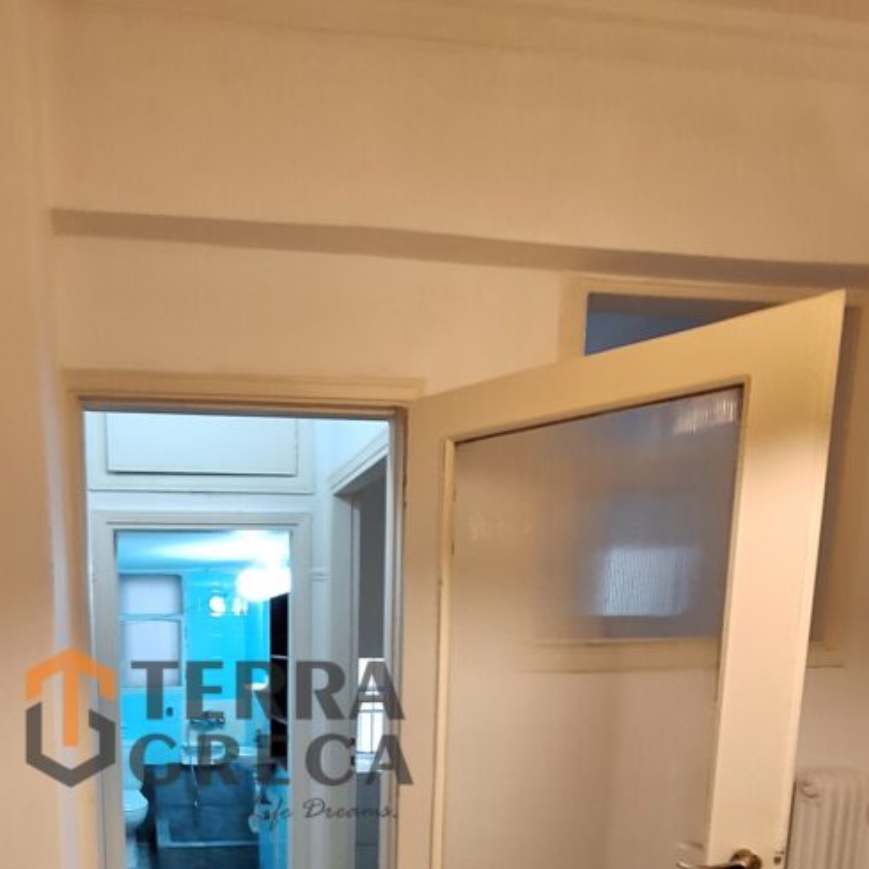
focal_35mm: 24
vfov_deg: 58.1
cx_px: 220
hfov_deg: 61.5
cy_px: 740
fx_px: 682
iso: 200
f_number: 2.2
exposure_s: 1/25
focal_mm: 1.74
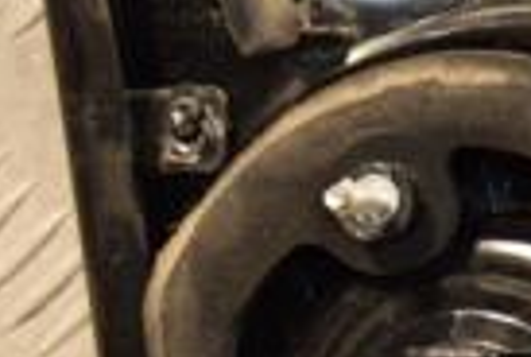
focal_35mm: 406
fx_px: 6002
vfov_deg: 3.4
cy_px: 369
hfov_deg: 5.1
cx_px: 527
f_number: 5.3
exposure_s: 1/80
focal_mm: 62
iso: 800
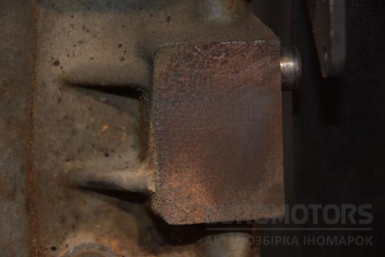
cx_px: 192
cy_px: 128
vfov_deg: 10.8
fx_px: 1363
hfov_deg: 16.1
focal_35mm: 128
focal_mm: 85
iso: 800
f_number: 5.6
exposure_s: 1/60
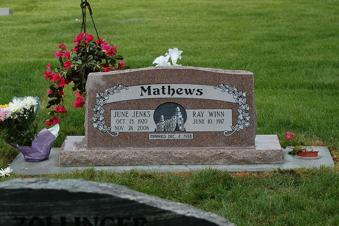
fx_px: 988
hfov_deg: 19.5
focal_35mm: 105
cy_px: 113
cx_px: 170
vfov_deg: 13.0
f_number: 5
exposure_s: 1/400
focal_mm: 70
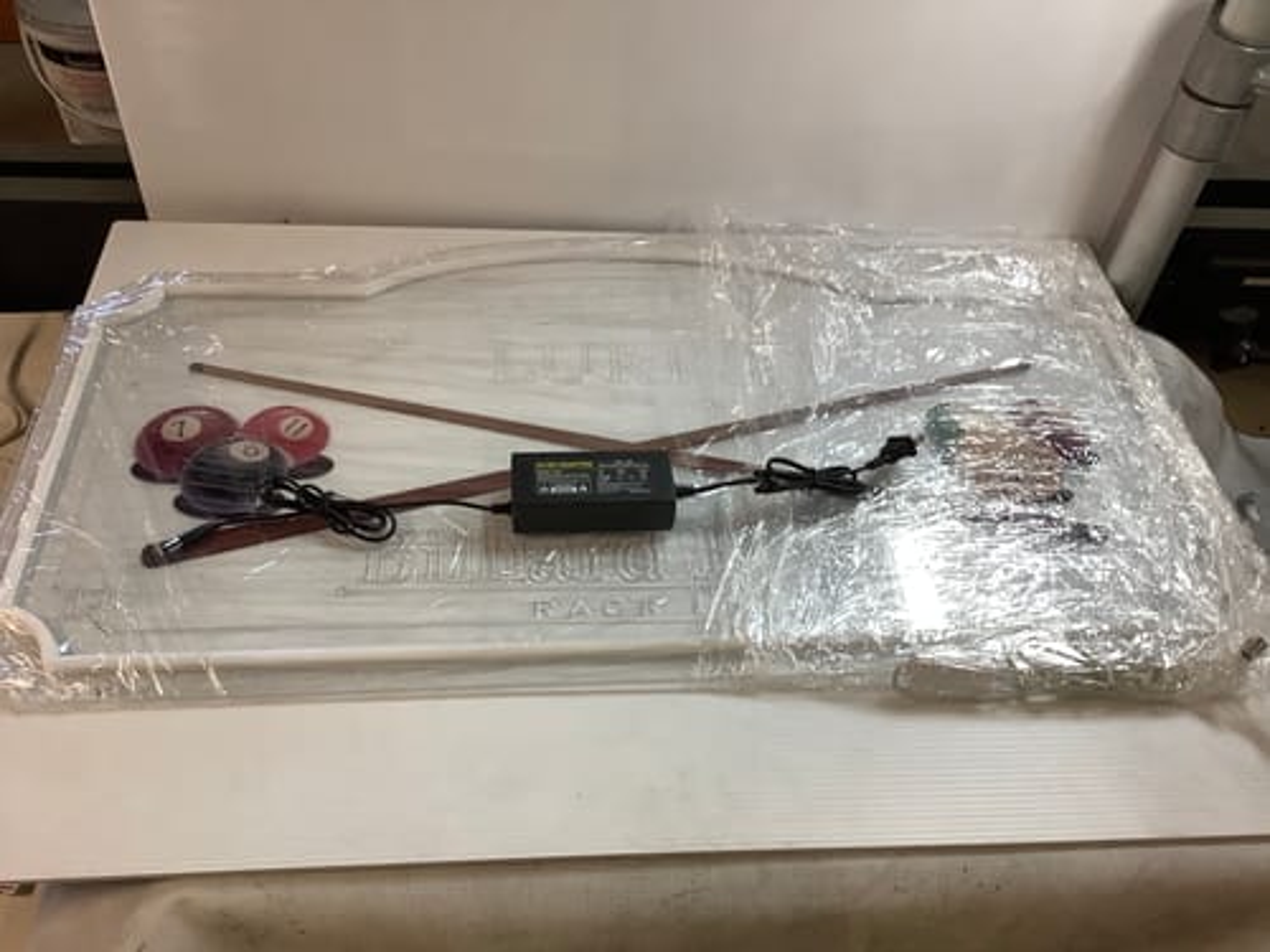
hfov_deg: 58.4
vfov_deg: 45.4
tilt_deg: -45.6
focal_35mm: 31
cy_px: 476
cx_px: 635
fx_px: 1137
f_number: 2.4
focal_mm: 3.3
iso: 100
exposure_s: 1/50
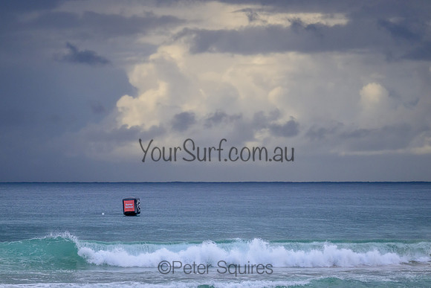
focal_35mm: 204
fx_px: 2445
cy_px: 144
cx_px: 216
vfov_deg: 6.7
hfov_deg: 10.1
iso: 2500
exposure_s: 1/2000
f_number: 9
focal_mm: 200
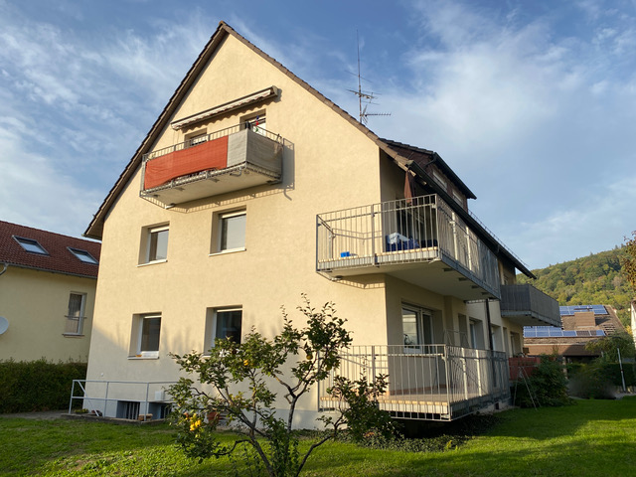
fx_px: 478
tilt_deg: +14.8
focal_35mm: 26
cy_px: 238
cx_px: 318
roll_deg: -2.2
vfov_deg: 53.1
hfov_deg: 67.3
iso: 32
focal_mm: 4.25
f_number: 1.8
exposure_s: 1/706
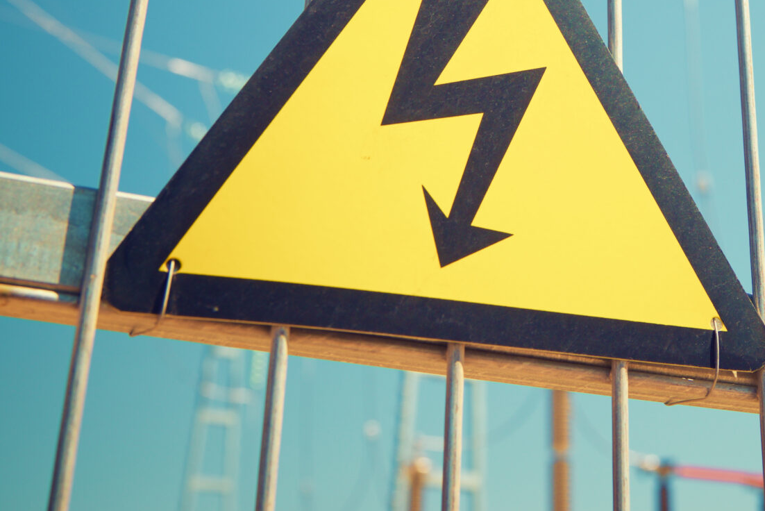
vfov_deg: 16.9
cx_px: 633
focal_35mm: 79
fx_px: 1680
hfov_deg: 25.1
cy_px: -22
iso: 100
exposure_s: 1/320
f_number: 8
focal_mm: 34
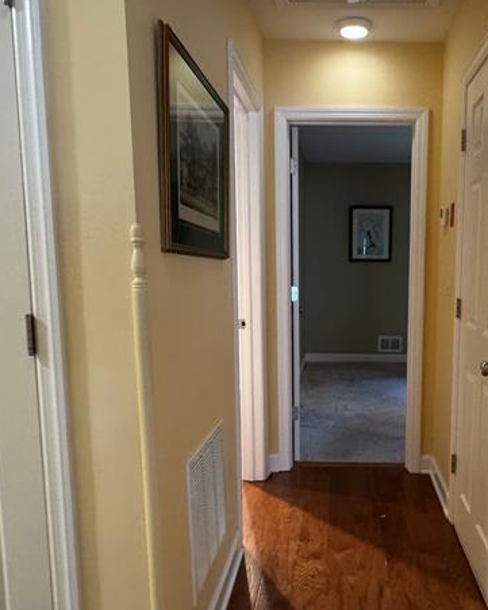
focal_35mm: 31
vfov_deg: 57.0
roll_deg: -0.3
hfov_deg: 46.1
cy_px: 341
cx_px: 342
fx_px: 559
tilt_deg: -8.2
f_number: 2.2
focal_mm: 2.22
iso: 800
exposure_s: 1/60
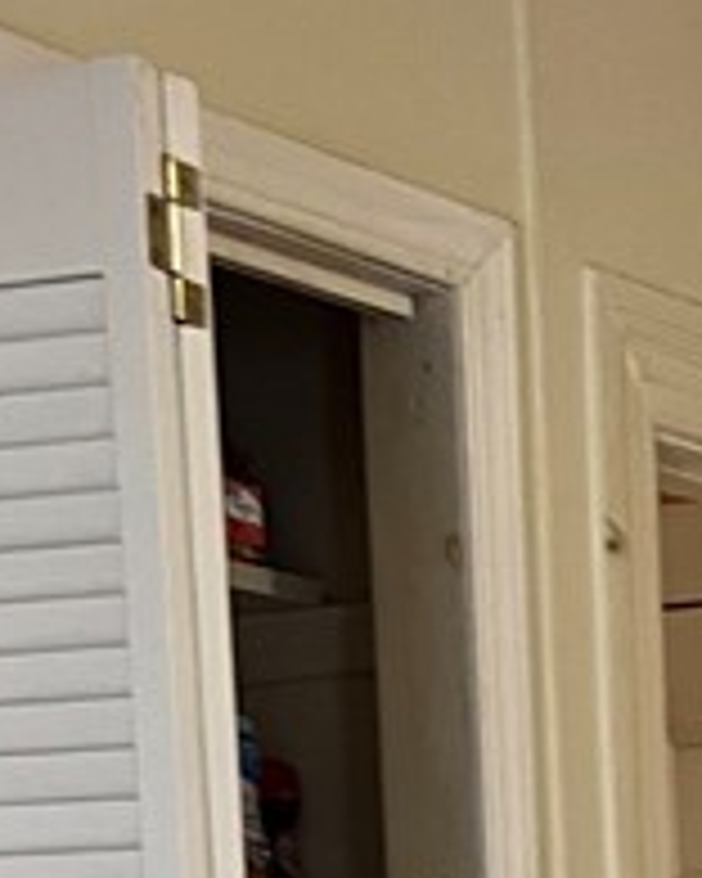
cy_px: 1864
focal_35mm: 133
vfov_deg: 12.4
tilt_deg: -9.7
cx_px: 1238
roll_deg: +0.2
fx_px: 3454
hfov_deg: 10.9
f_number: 1.5
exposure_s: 1/60
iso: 160
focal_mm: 5.7
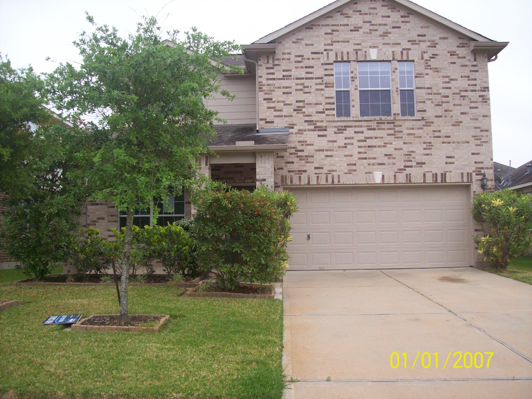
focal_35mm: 36
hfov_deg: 51.4
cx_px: 266
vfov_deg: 39.6
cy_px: 200
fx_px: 553
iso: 80
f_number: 2.7
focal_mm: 6
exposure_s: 1/132
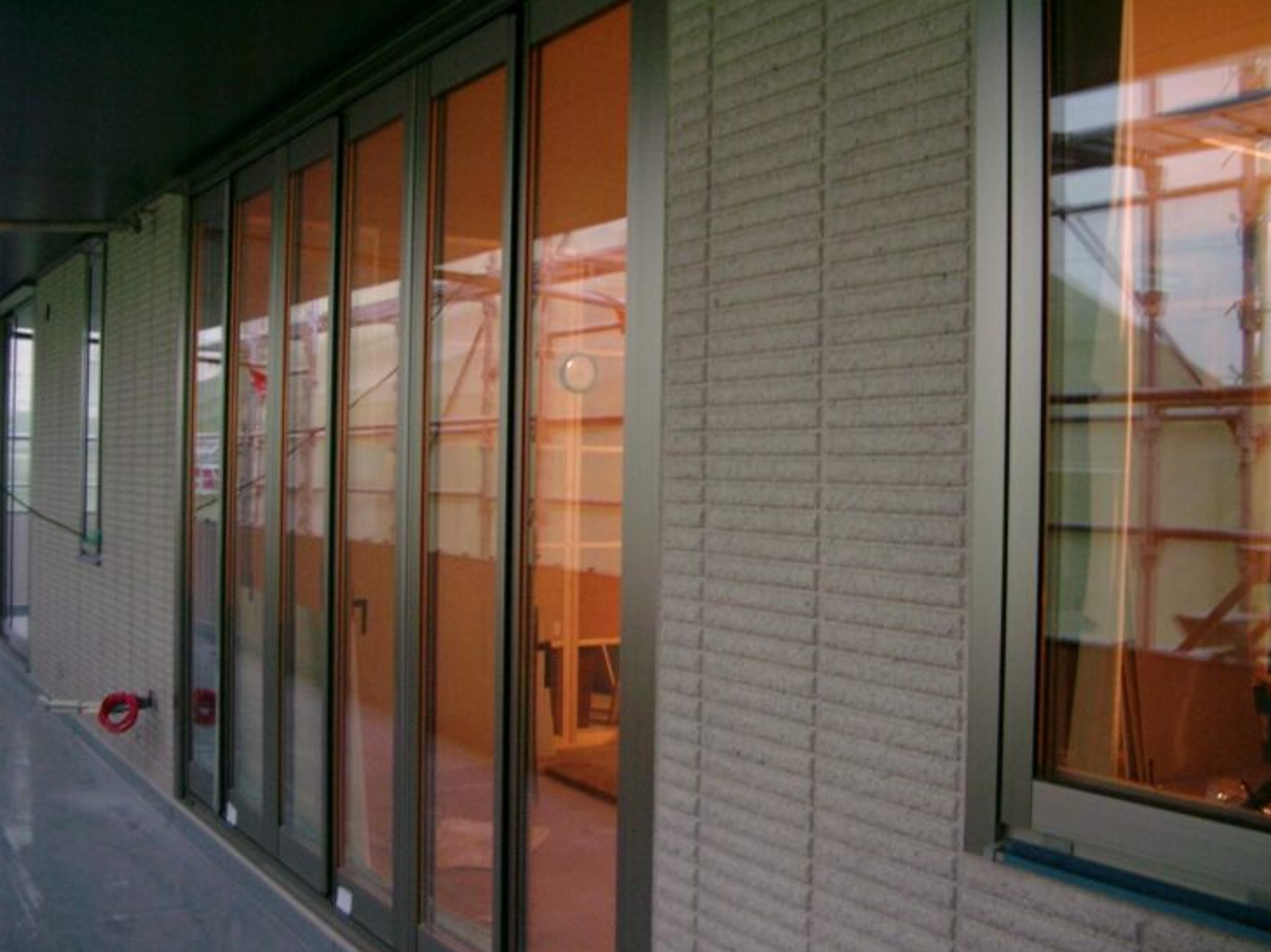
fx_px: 1431
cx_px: 661
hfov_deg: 47.9
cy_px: 493
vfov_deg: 36.8
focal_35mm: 39
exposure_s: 1/8
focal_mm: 7.6
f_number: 2.6
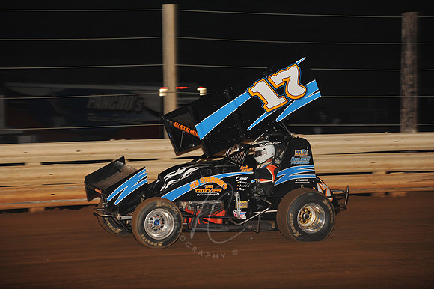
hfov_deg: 13.3
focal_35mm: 155
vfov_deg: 8.8
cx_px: 217
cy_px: 144
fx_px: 1867
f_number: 6.3
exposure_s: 1/320
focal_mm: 155
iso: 1000
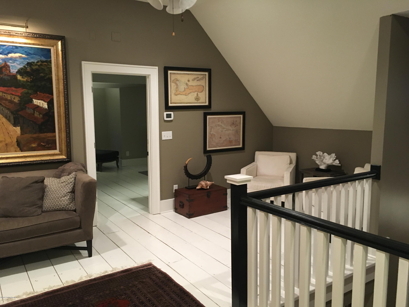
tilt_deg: -6.4
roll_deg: +1.4
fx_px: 343
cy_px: 154
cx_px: 204
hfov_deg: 61.7
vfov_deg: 48.2
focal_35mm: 29
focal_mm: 4.15
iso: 200
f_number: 2.2
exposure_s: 1/17
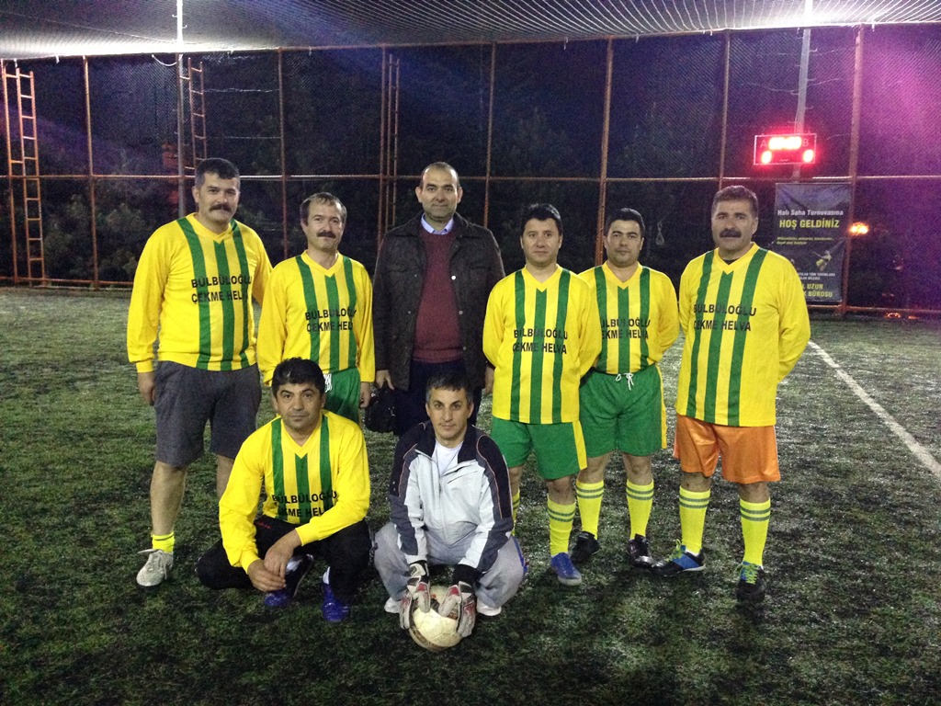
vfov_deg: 42.9
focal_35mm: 33
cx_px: 470
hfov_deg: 55.4
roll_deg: -0.6
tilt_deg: -6.4
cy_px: 353
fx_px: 897
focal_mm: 4.12
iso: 500
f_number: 2.4
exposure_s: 1/15
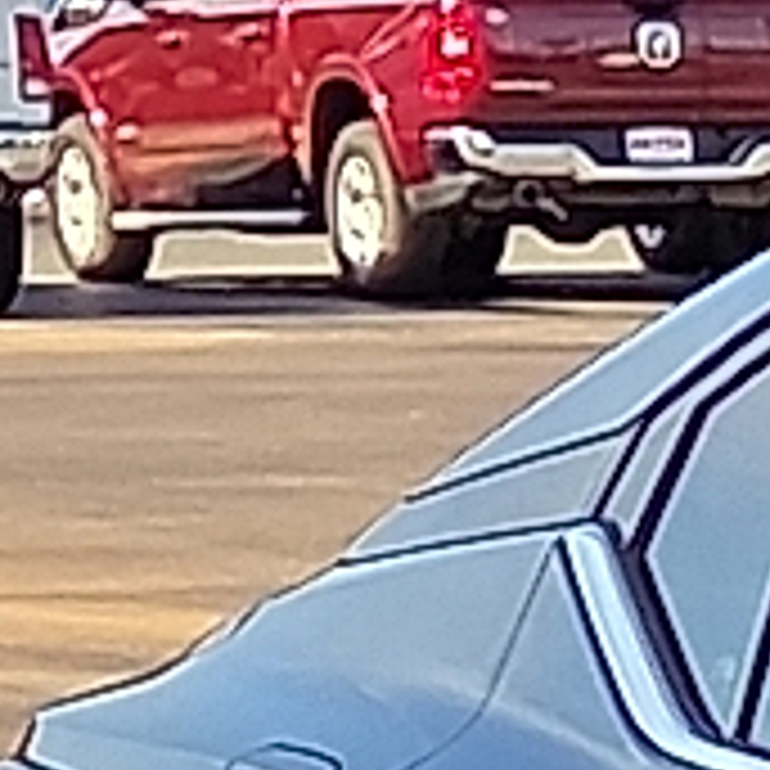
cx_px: 3184
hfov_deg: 4.4
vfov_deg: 4.7
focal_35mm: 363
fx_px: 9135
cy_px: 1986
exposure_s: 1/909
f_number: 1.8
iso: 25
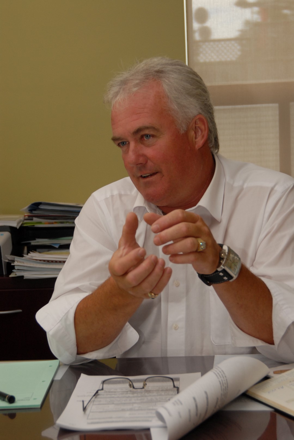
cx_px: 147
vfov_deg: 29.8
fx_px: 824
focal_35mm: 68
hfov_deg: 20.2
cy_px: 220
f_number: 5.6
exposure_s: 1/160
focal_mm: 45
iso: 400
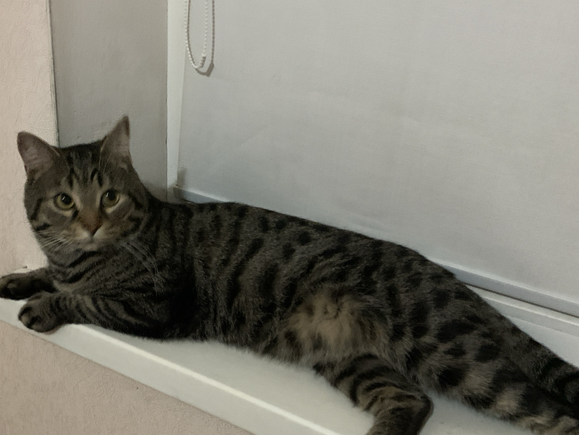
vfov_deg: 33.4
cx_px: 224
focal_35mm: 43
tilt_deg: -26.6
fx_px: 719
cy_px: 278
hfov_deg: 43.6
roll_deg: -3.7
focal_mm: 4.25
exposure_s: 1/29
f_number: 1.8
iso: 800
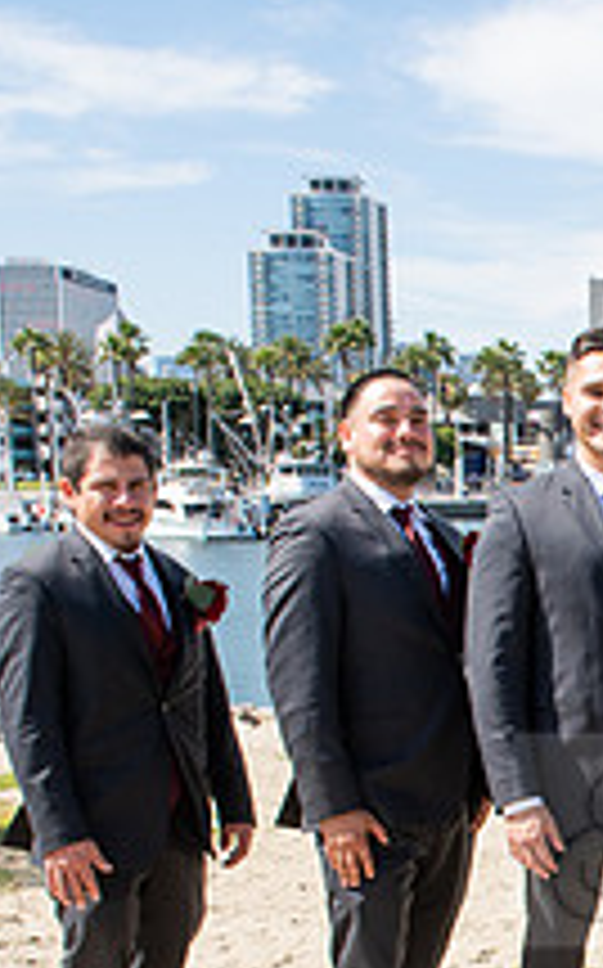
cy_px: 840
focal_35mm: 66
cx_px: 904
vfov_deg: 30.0
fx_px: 1739
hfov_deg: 17.6
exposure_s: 1/200
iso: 200
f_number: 11
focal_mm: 24
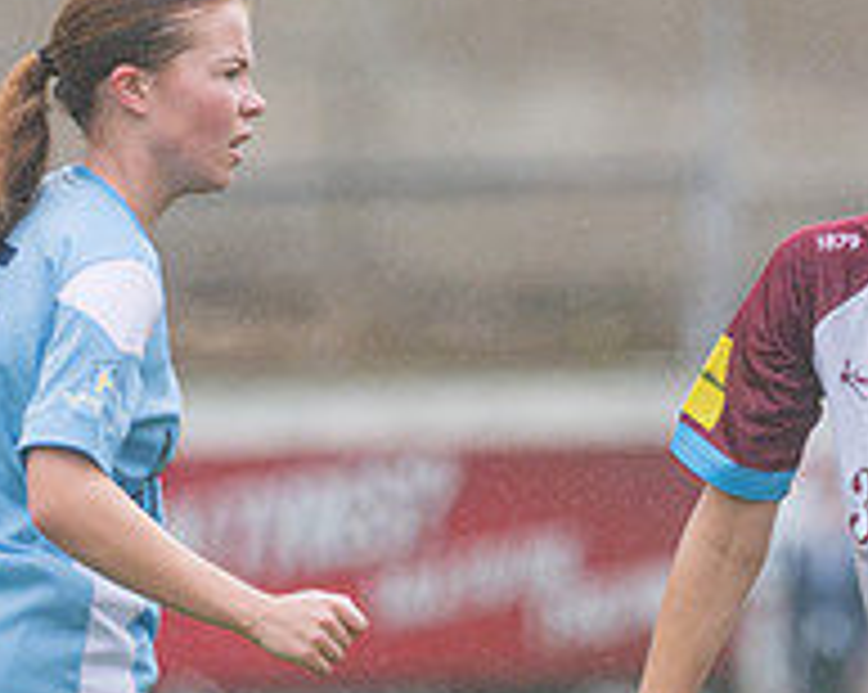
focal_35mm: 1900
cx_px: 847
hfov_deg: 1.0
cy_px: 488
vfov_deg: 0.8
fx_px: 48761
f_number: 2.8
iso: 400
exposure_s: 1/1600
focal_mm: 300
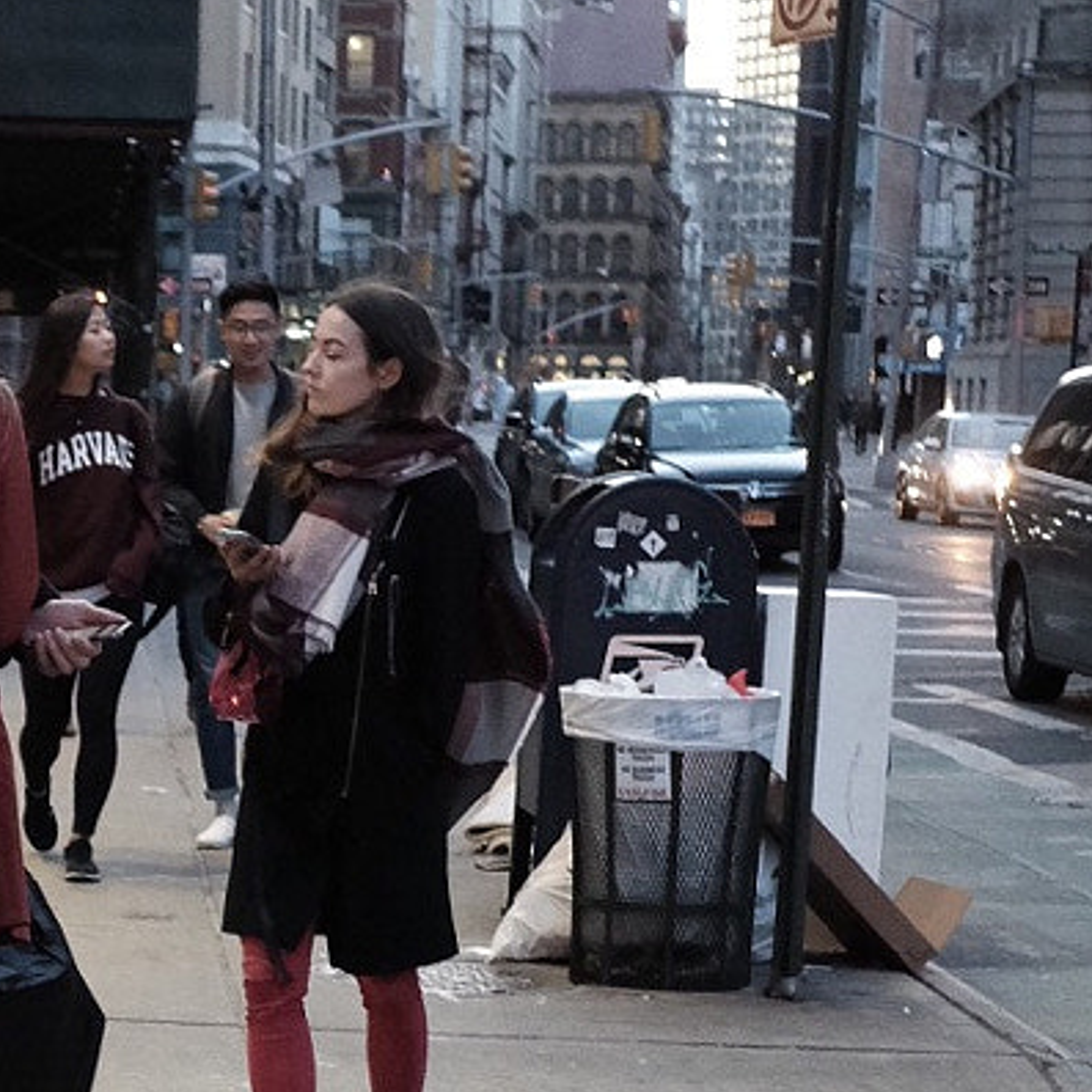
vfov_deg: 14.3
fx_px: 4283
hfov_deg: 14.1
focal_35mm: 120
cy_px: 1048
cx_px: -205
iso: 2500
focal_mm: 23
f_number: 2
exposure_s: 1/250
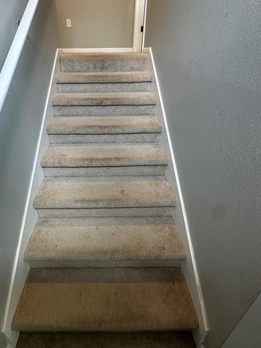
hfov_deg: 68.1
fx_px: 191
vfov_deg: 84.2
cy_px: 151
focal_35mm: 19
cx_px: 106
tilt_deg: -27.6
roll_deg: -1.5
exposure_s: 1/60
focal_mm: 2.22
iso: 200
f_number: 2.2
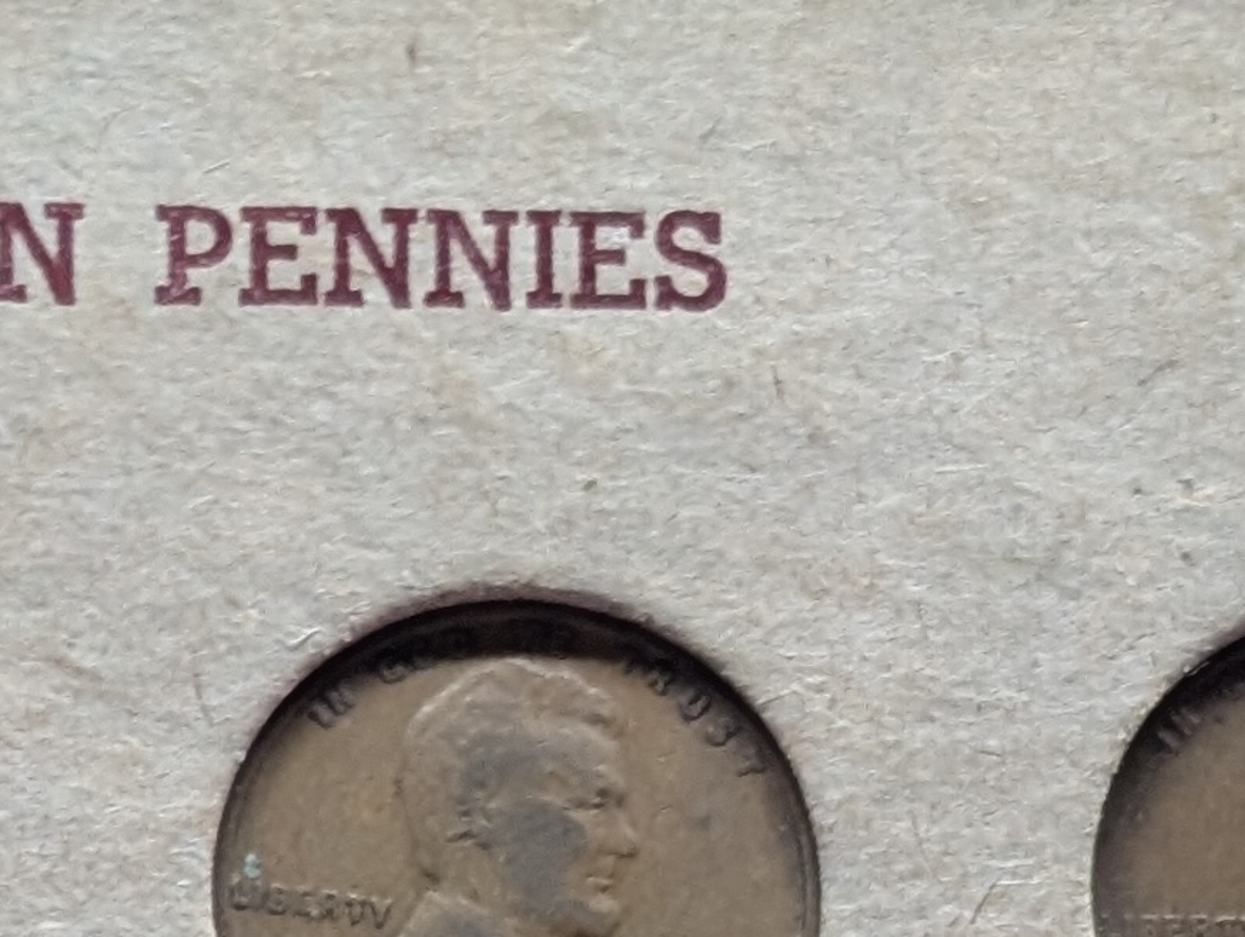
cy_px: 2029
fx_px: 8246
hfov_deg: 8.6
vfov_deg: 6.3
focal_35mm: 229
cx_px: 43
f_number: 1.68
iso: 104
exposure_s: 1/70.4
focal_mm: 6.9
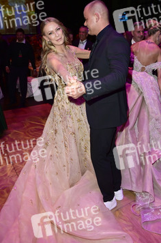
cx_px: 86
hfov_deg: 47.7
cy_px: 119
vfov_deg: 67.5
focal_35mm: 27
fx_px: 182
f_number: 8
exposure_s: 1/60
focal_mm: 24
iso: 1250
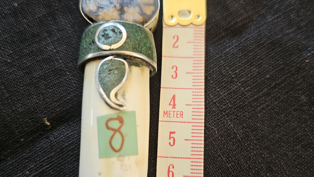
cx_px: 158
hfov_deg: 58.0
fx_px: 283
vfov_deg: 34.4
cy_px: 113
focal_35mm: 34
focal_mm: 6.3
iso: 80
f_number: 1.7
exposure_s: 1/52
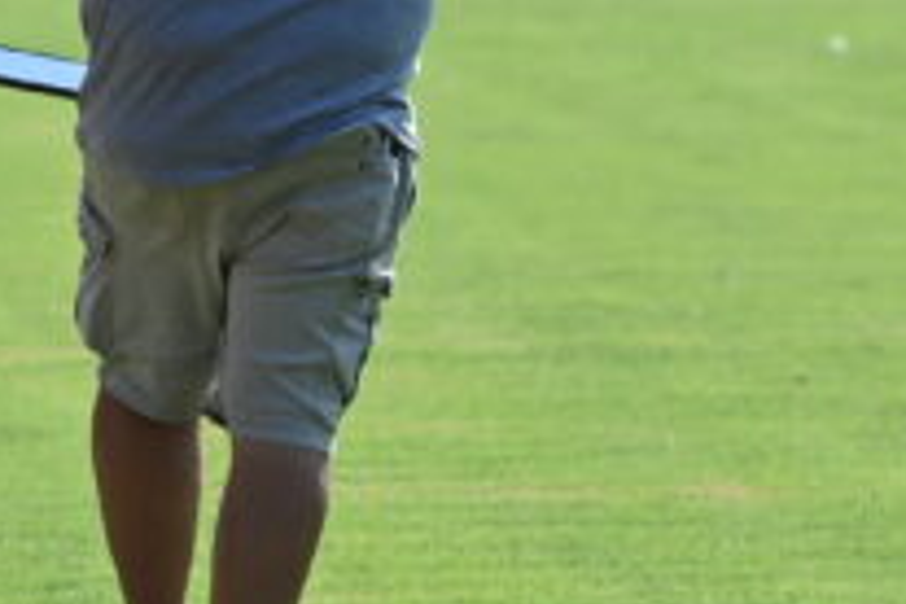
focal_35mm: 768
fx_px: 19326
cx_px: -306
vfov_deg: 1.8
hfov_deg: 2.7
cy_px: 545
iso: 200
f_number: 5.6
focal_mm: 155
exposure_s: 1/800
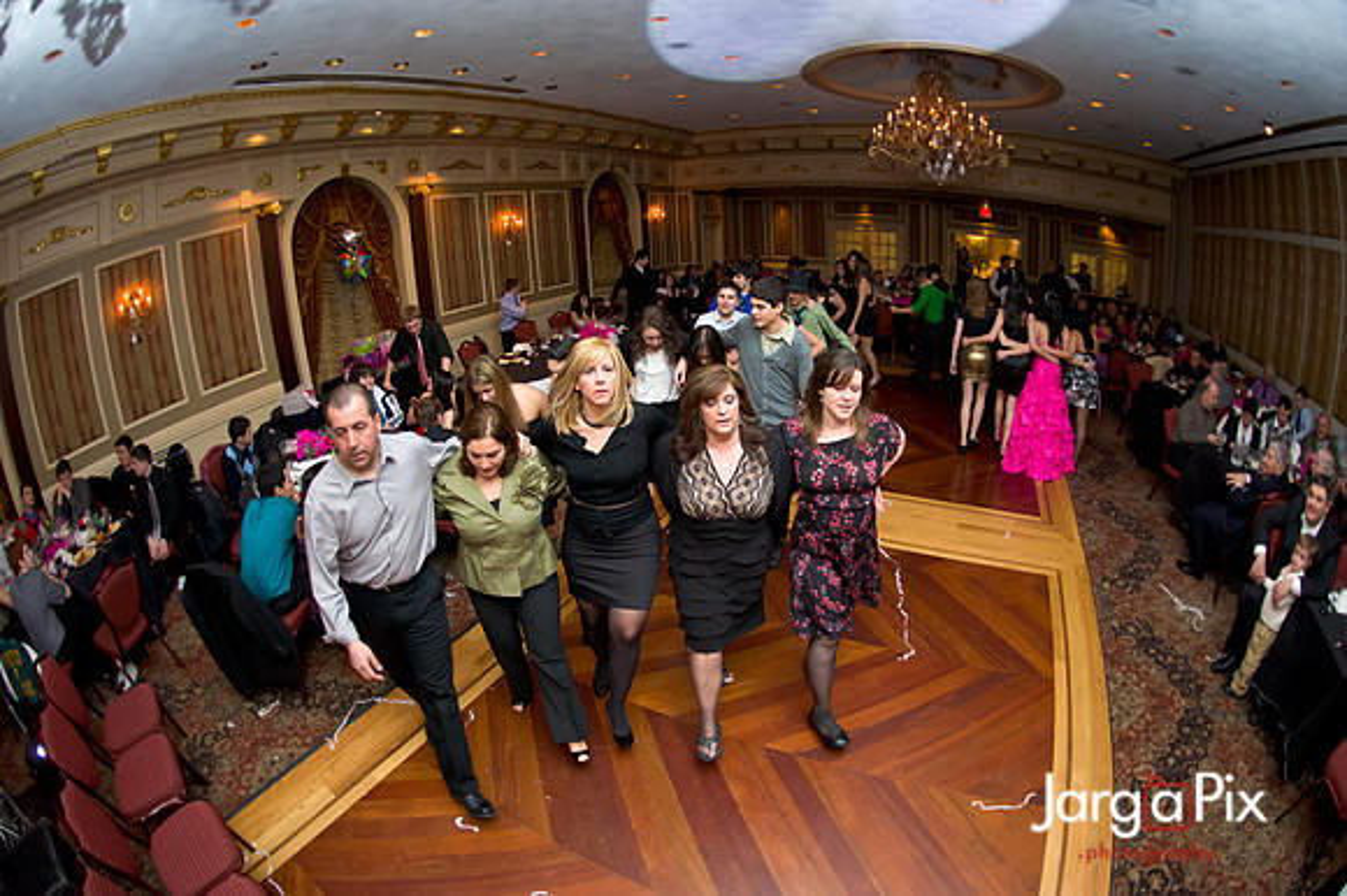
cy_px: 448
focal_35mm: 16
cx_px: 674
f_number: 3.2
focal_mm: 16
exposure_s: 1/160
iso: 3200
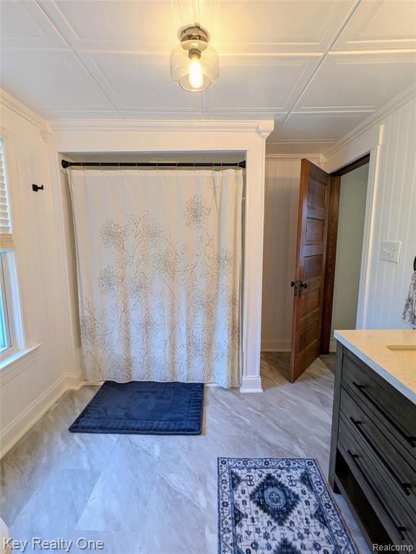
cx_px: 208
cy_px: 277
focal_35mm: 16
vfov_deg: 94.5
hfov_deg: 78.1
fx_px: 256
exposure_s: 1/24
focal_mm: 2.35
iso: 52
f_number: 2.2
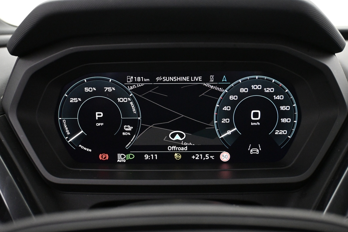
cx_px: 178
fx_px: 321
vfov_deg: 39.7
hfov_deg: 56.8
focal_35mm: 33
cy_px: 113
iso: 4000
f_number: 4
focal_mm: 21.5
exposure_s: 1/30
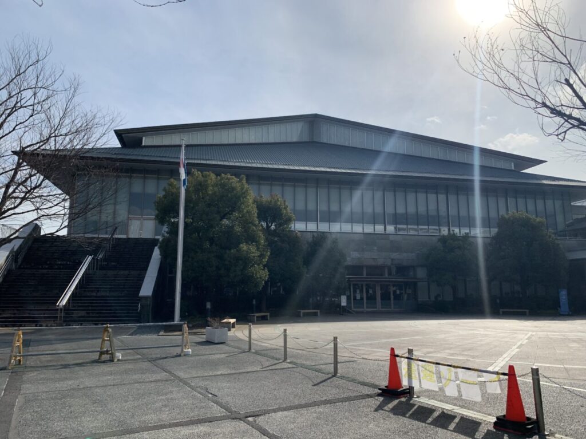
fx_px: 440
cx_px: 293
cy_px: 220
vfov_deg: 53.0
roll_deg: -0.9
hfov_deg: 67.3
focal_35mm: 26
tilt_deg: +9.6
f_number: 1.8
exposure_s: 1/4673
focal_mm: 4.25
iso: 25
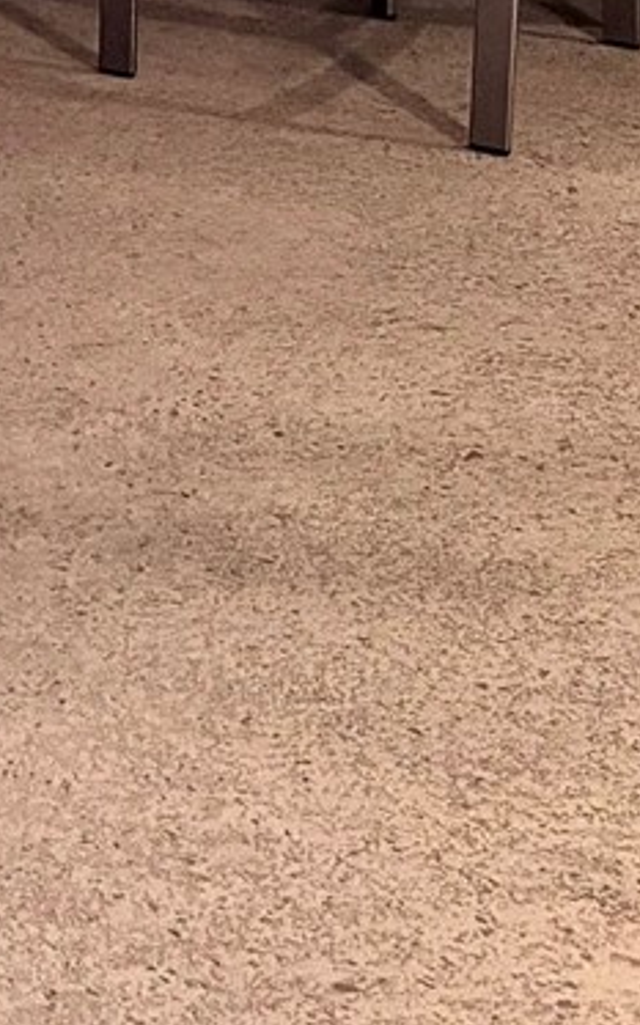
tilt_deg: -8.5
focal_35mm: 109
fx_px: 3043
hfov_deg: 10.6
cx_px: -786
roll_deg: +0.7
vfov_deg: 17.2
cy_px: -514
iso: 800
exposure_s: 1/30
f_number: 1.78
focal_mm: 6.76
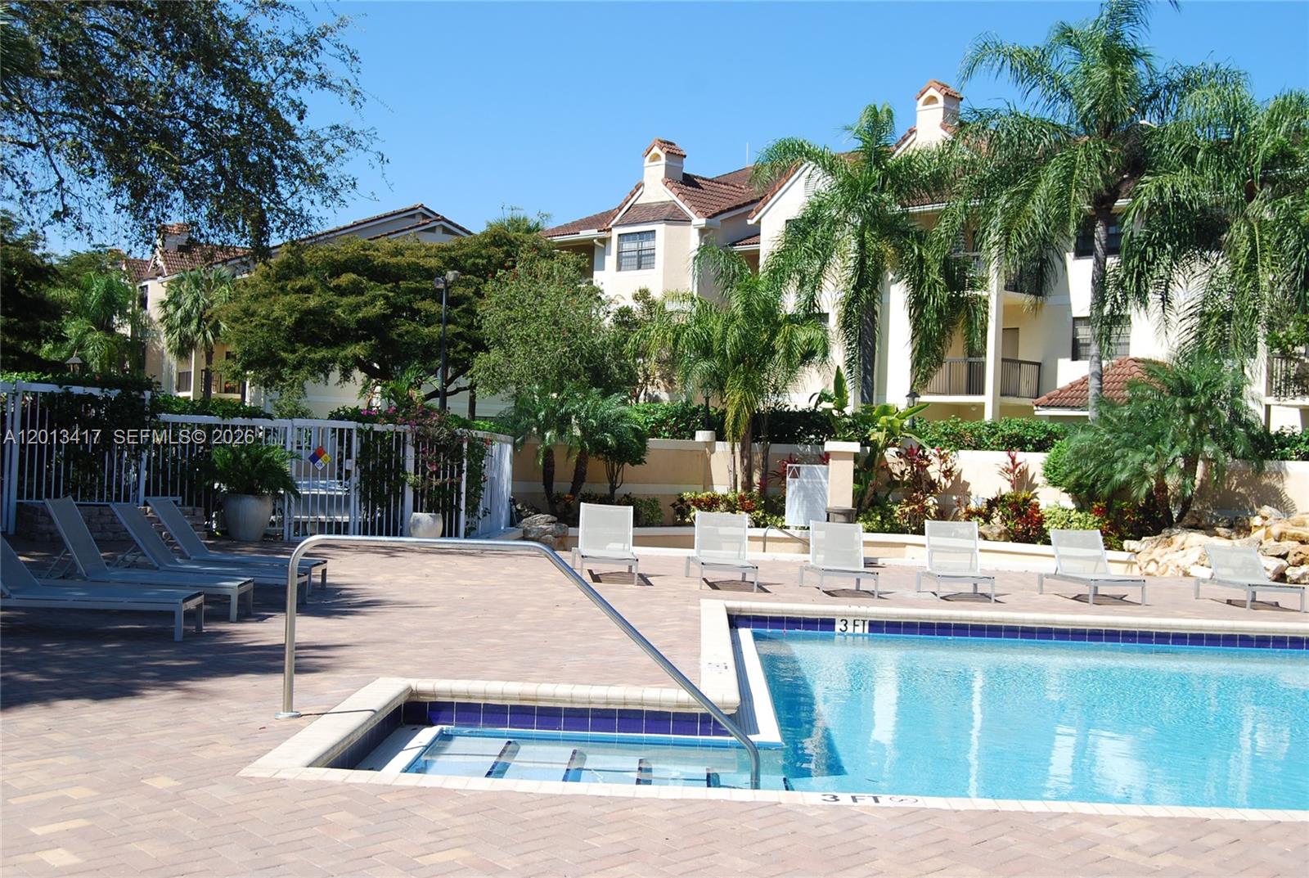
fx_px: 1530
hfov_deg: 46.3
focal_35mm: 42
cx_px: 654
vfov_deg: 32.0
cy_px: 439
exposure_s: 1/200
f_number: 7.1
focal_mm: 28
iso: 100
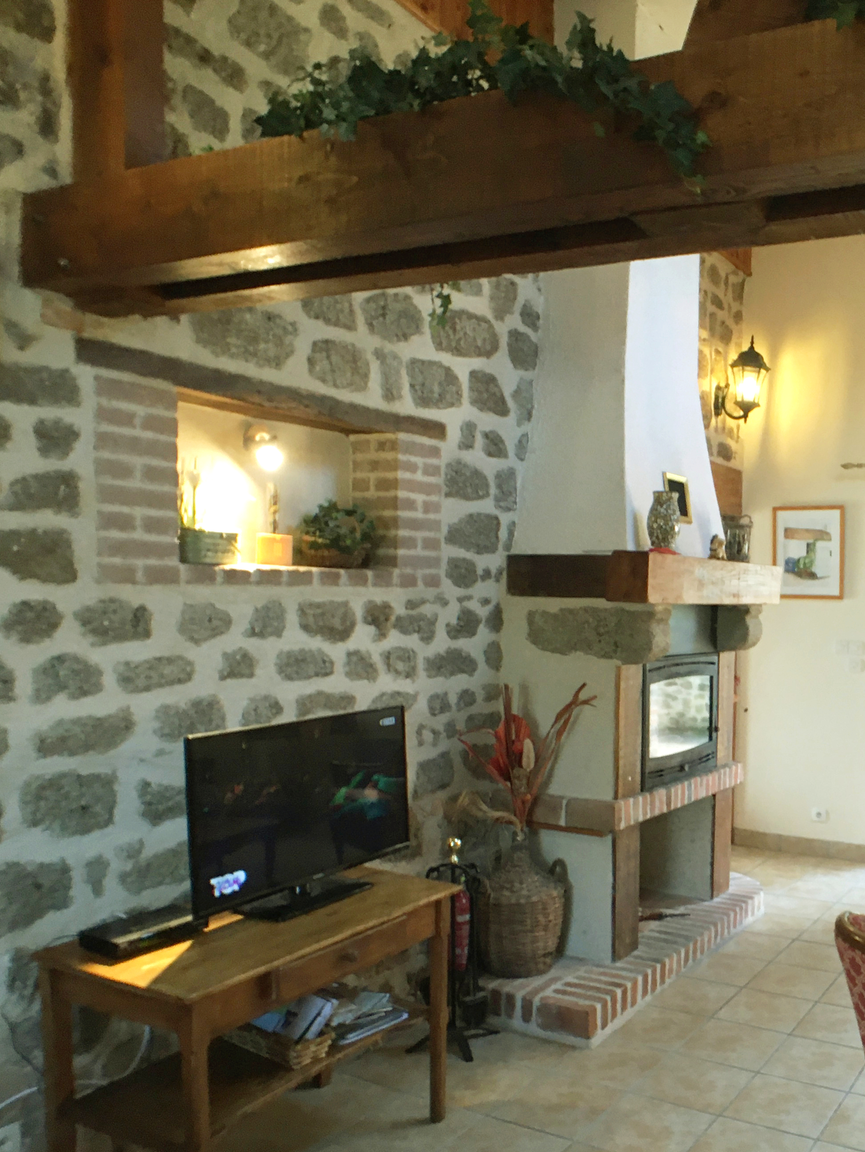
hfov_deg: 31.0
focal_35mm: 45
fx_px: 1499
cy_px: 668
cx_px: 739
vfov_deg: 41.9
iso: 125
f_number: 2.2
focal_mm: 4.15
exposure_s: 1/33
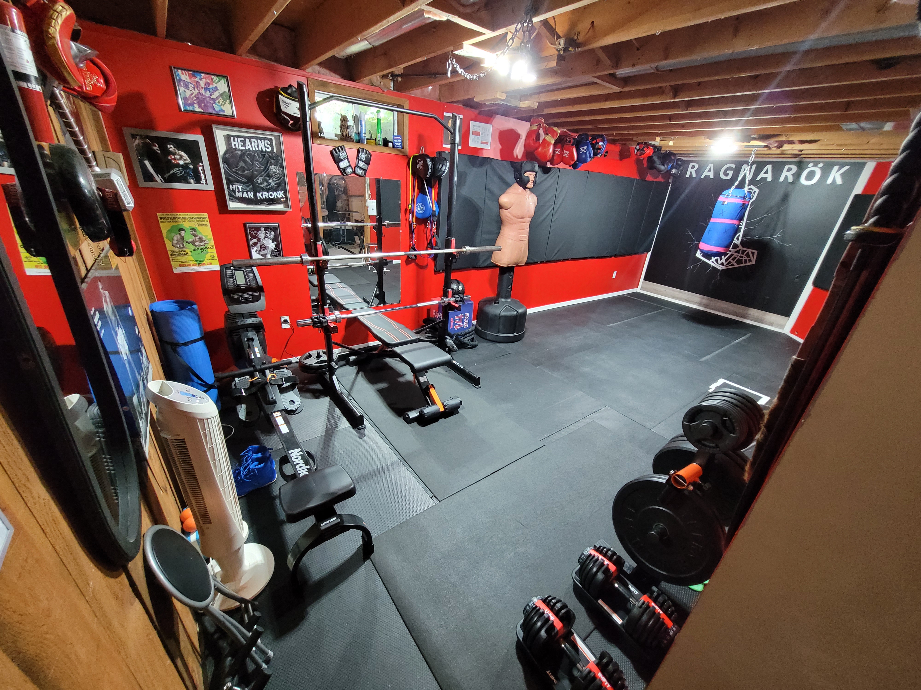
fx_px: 346
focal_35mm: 13
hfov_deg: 106.2
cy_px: 345
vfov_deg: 89.9
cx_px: 460
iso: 640
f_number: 2.2
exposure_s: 1/30
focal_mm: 1.74
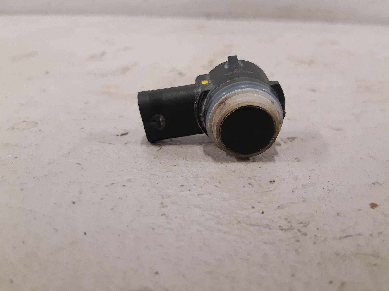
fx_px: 348
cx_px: 222
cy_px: 134
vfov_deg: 45.4
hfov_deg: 58.1
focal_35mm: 31
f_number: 1.7
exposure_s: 1/50
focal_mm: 3.93
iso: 200
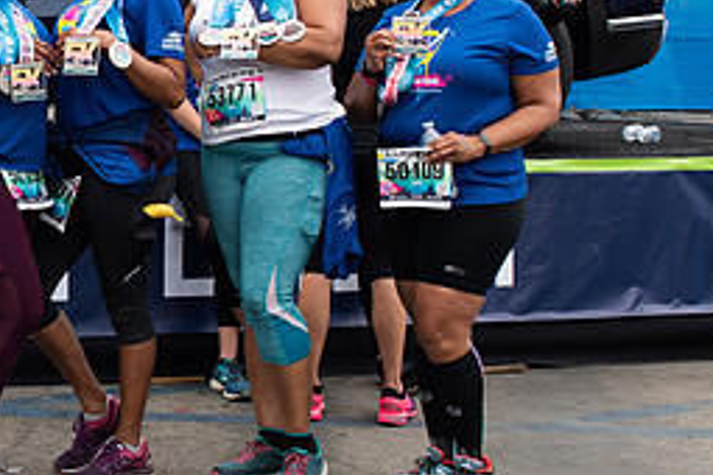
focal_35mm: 82
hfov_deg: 23.6
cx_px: -22
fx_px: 1624
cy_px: 180
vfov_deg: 16.6
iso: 200
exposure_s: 1/125
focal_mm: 24
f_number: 5.6
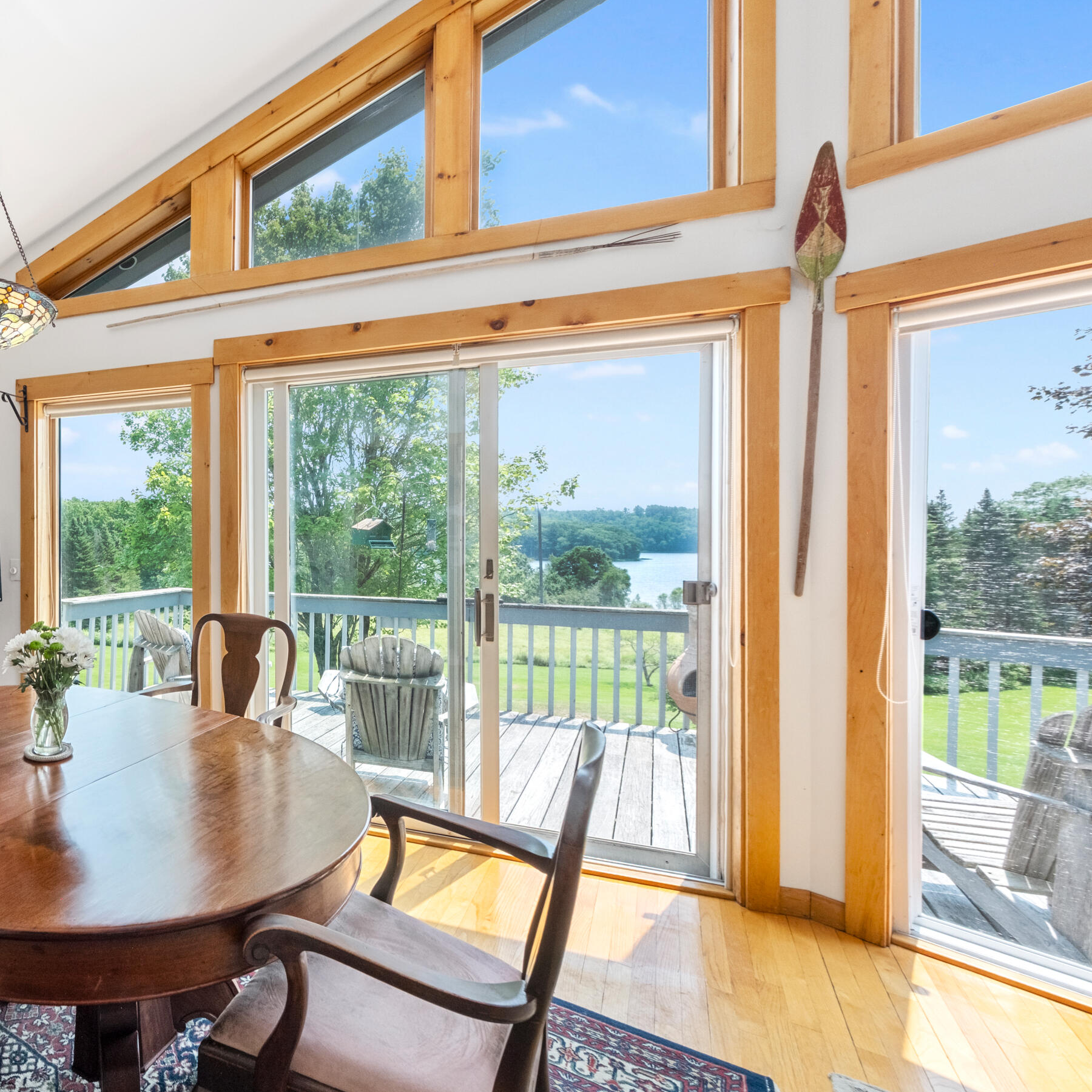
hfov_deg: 73.3
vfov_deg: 84.0
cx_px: 187
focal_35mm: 17
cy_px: 538
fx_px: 607
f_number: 8
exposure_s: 1/50
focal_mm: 8
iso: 400
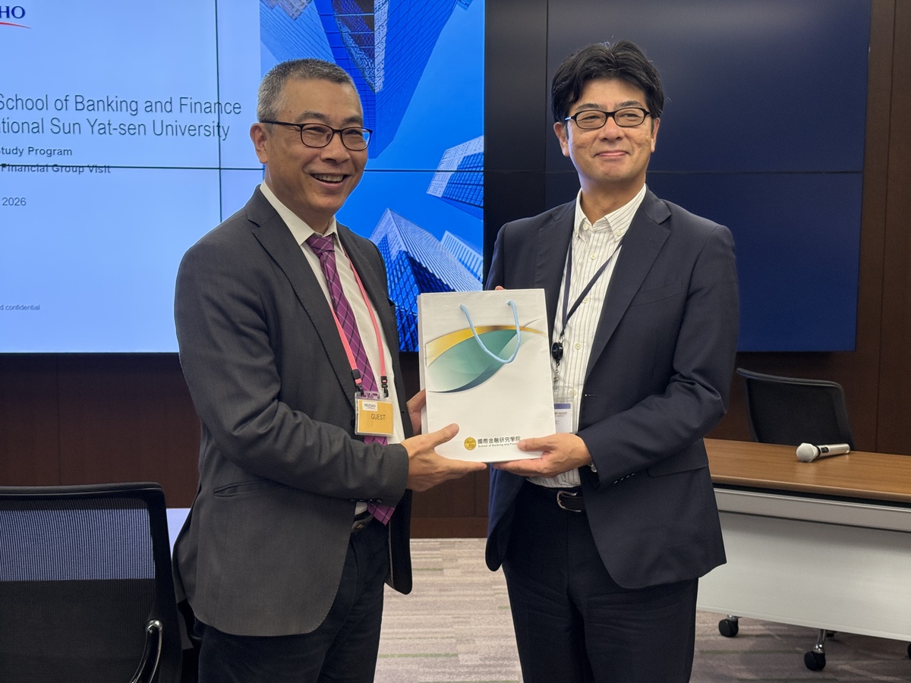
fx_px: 1263
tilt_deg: -5.4
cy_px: 342
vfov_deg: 30.3
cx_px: 456
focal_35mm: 48
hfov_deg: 39.7
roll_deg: -0.3
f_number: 1.78
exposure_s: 1/83
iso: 125
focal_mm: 6.76
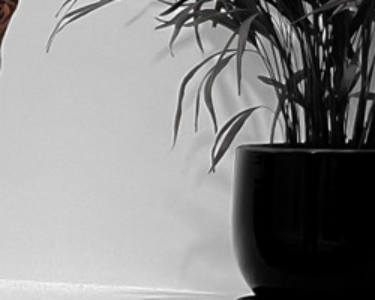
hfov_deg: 9.8
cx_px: -417
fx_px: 2009
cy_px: 506
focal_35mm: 181
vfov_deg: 8.3
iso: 64
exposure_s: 1/100
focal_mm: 3
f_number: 1.8
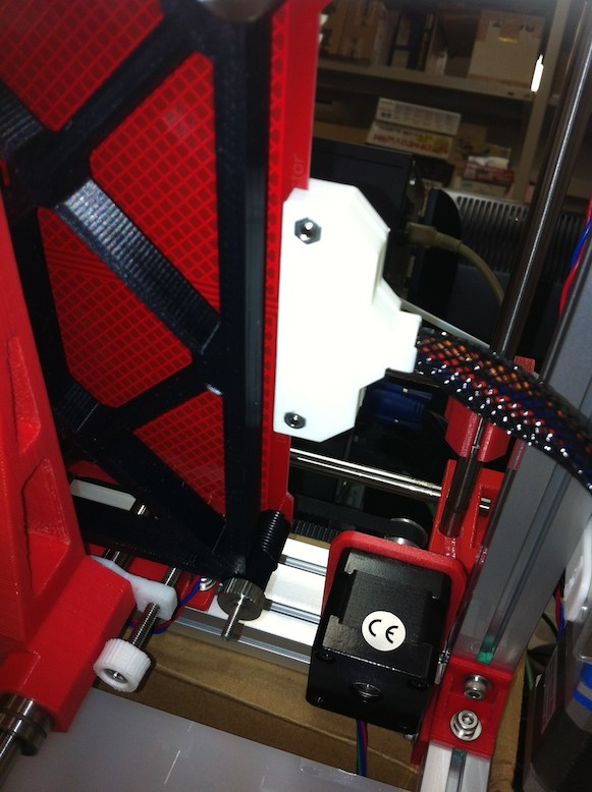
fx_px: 800
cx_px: 296
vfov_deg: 52.7
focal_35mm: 35
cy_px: 396
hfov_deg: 40.6
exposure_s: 1/59
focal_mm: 3.85
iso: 80
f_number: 2.8
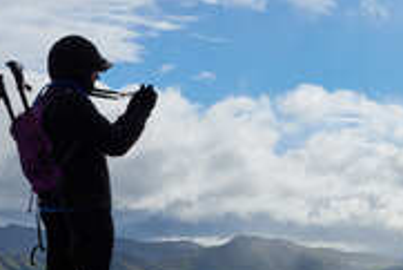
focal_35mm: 105
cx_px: 430
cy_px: 200
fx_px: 1176
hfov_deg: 18.8
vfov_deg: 13.0
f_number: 7.1
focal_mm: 12.63
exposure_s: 1/1000
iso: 100
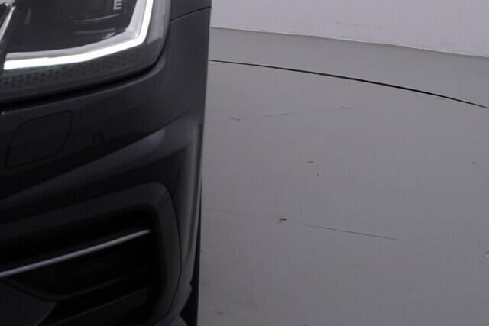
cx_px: 312
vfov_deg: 16.7
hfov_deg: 25.0
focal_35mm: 81
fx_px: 1100
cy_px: 54
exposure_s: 1/125
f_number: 5
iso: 125
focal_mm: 24
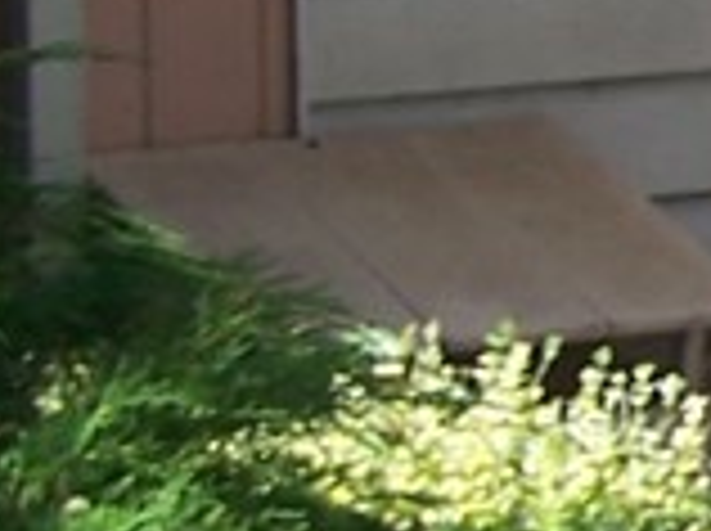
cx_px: 1768
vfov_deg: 6.0
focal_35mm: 247
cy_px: 112
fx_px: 5066
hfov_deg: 7.5
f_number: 2.8
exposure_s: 1/350
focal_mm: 6.3
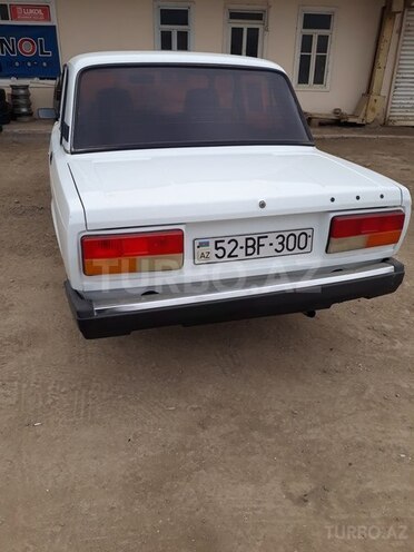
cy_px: 276
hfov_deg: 51.4
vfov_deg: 65.3
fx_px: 431
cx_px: 207
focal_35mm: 27
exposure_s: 1/381
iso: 40
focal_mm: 3.6
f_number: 1.9
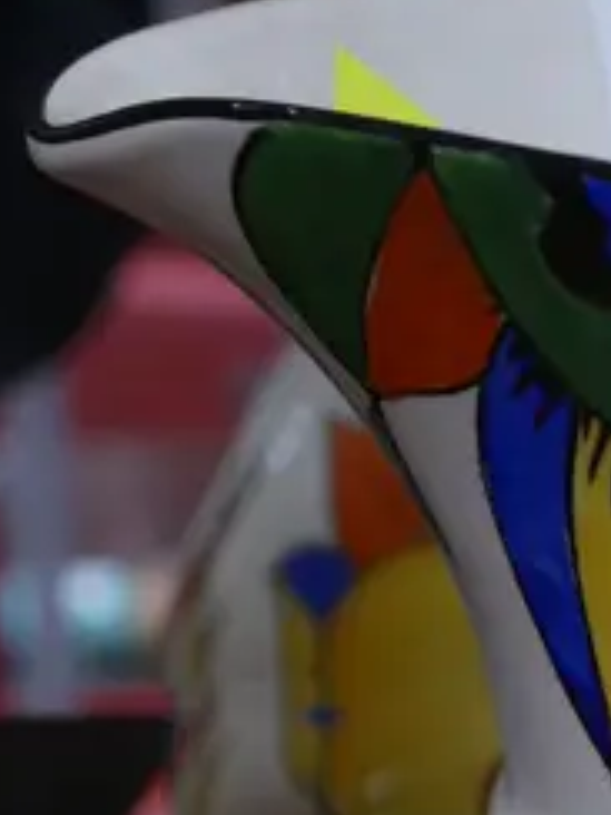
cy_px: 1182
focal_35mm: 168
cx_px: 1068
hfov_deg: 8.5
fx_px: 3954
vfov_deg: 11.3
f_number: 4.4
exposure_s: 1/60
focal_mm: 20
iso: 500
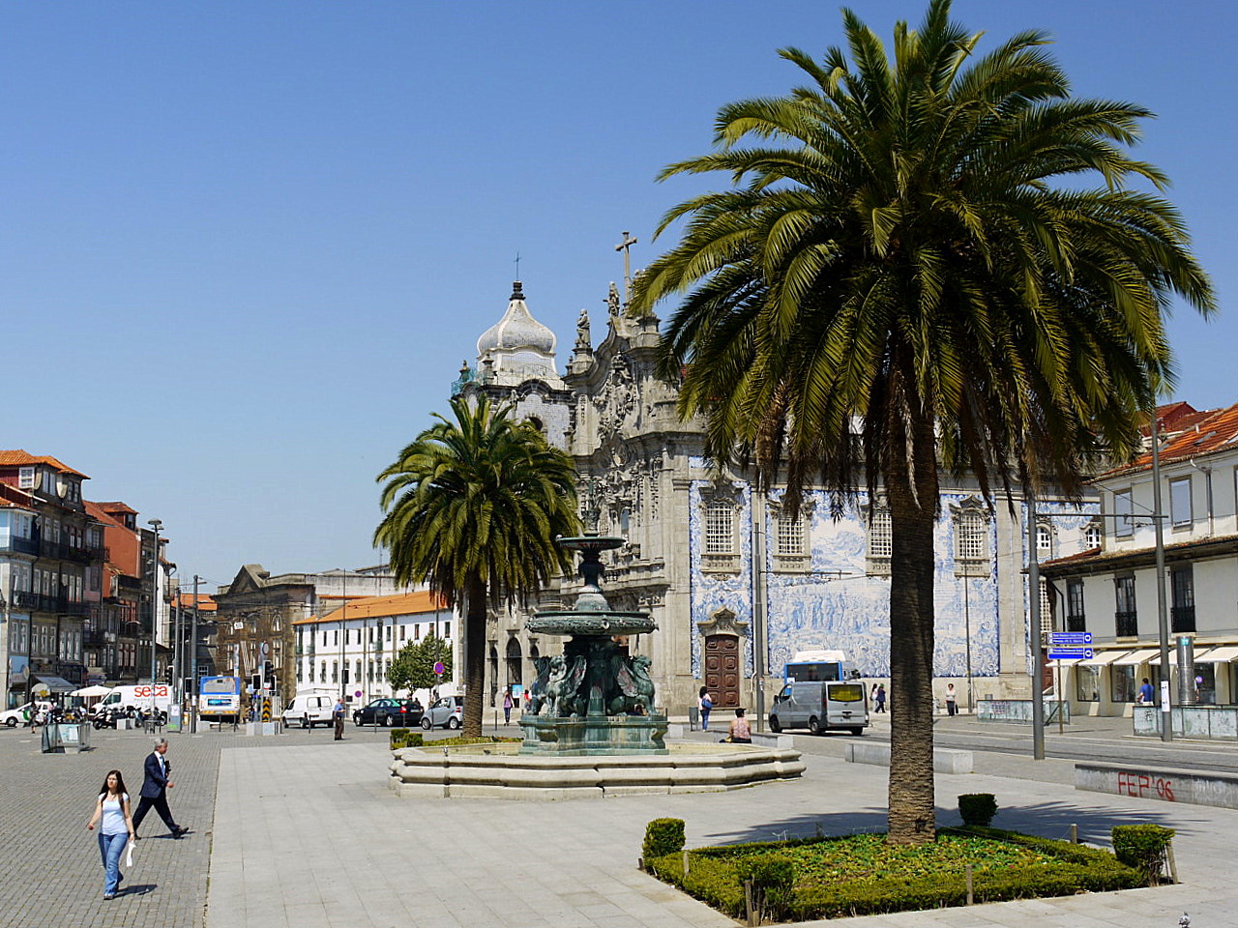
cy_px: 464
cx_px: 619
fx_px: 1645
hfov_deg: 41.2
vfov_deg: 31.5
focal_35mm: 46
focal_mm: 23
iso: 100
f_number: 7.1
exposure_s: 1/160
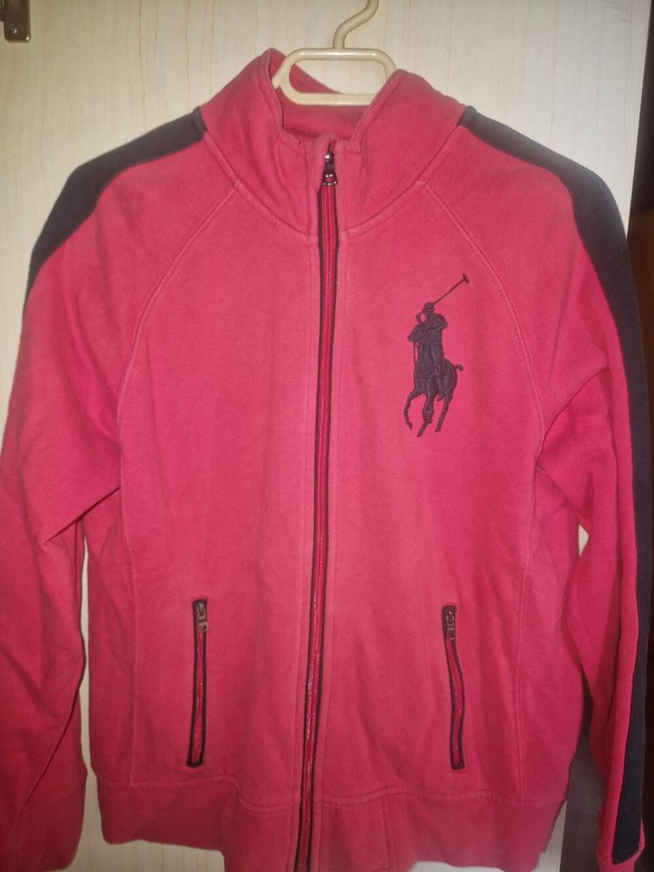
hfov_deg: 58.9
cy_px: 436
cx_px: 327
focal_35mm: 23
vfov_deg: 73.9
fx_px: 579
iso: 500
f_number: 1.8
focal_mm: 5.4
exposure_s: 1/100
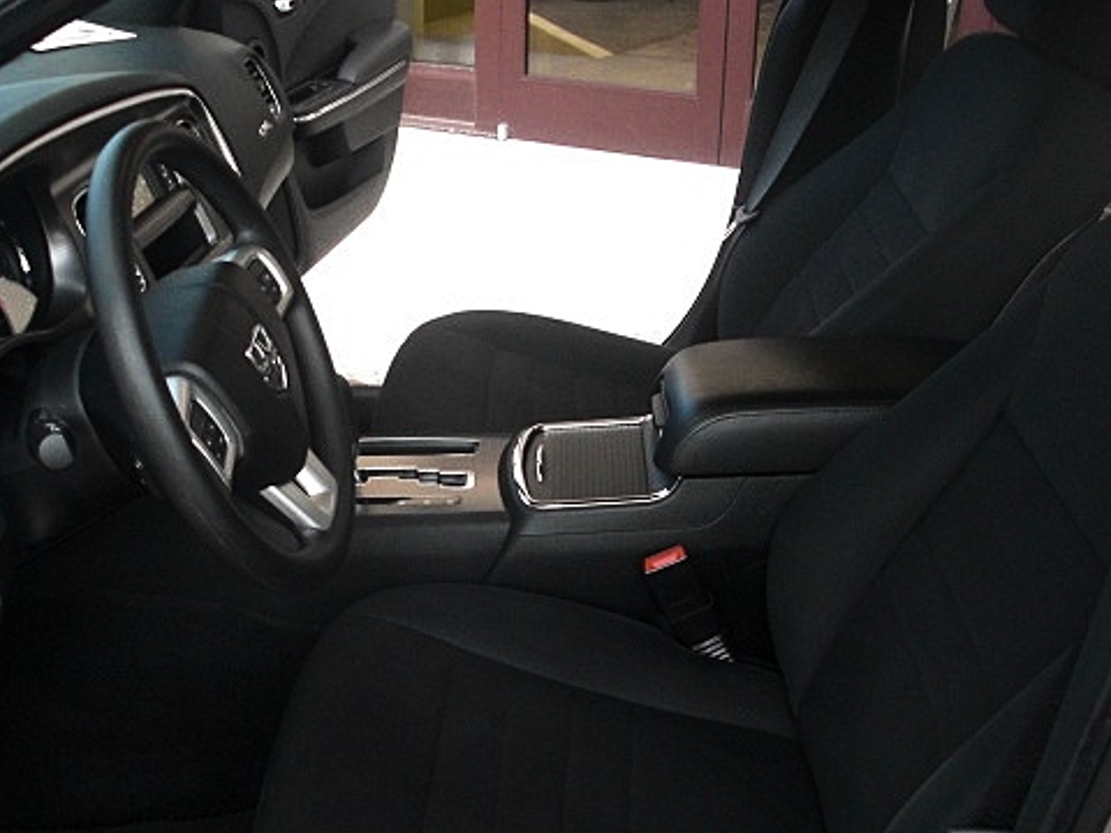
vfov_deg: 30.2
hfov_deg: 39.4
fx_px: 1541
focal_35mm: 48
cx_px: 424
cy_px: 460
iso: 400
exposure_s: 1/100
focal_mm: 6.3
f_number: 2.8
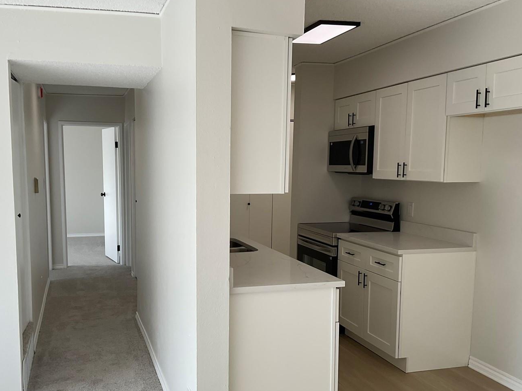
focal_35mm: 36
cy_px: 225
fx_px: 543
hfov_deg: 51.2
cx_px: 225
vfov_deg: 39.6
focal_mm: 3
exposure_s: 1/232
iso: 16
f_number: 1.8
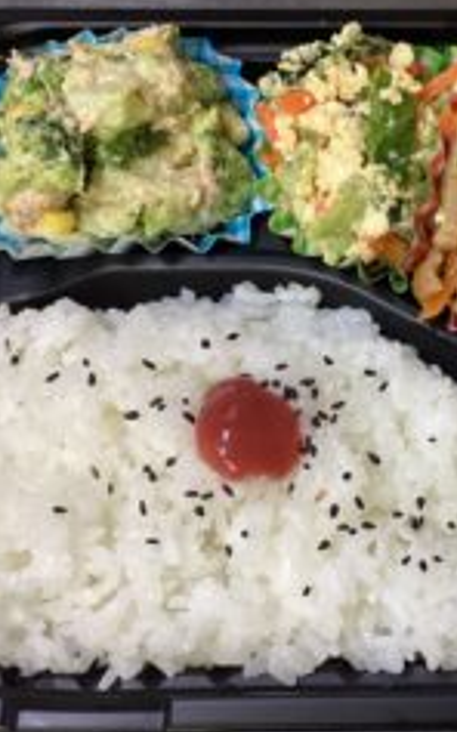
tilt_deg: -69.3
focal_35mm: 52
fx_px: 1037
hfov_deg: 24.1
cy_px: 341
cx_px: 425
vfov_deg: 38.9
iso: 160
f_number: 2.4
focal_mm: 3.3
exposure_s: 1/50
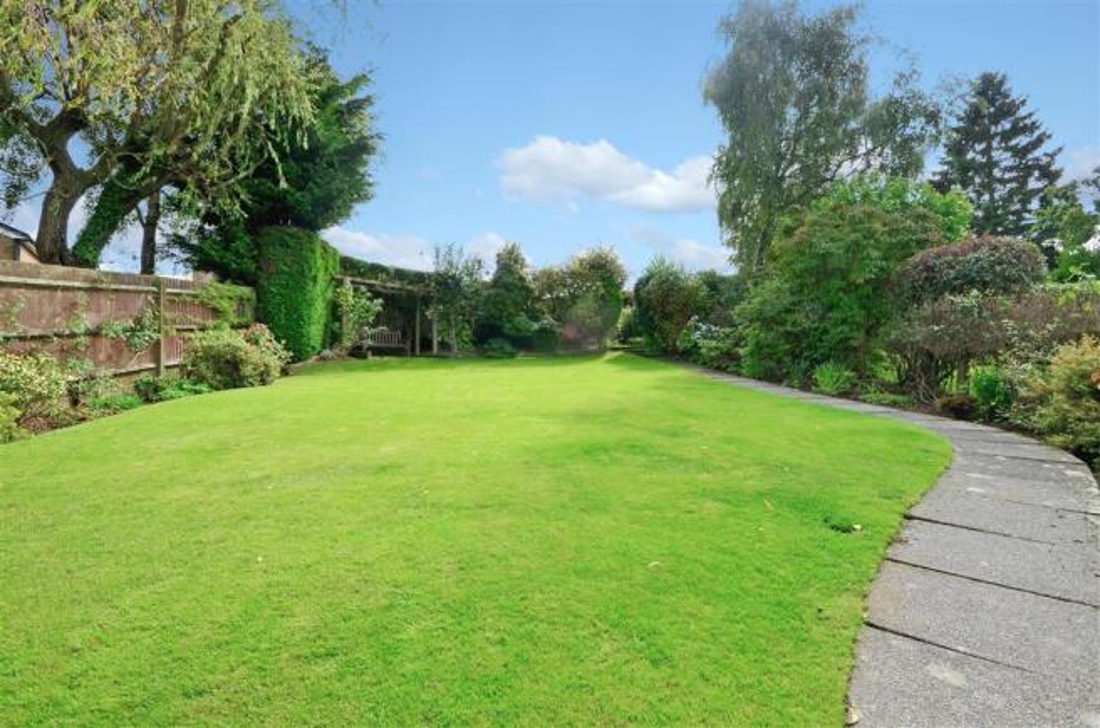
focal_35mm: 15
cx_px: 550
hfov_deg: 100.5
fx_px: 457
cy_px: 364
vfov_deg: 77.0
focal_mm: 10
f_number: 11
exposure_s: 1/80
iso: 200
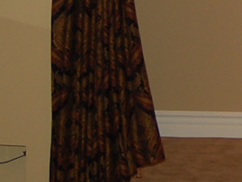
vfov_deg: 8.0
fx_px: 1265
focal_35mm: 181
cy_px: -133
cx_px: 480
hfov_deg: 10.1
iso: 400
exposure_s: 1/60
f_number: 3.8
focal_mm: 22
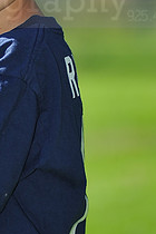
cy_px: -8
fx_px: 3224
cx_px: -17
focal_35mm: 496
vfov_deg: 4.2
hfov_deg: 2.8
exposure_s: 1/1000
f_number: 4.5
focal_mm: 180
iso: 200
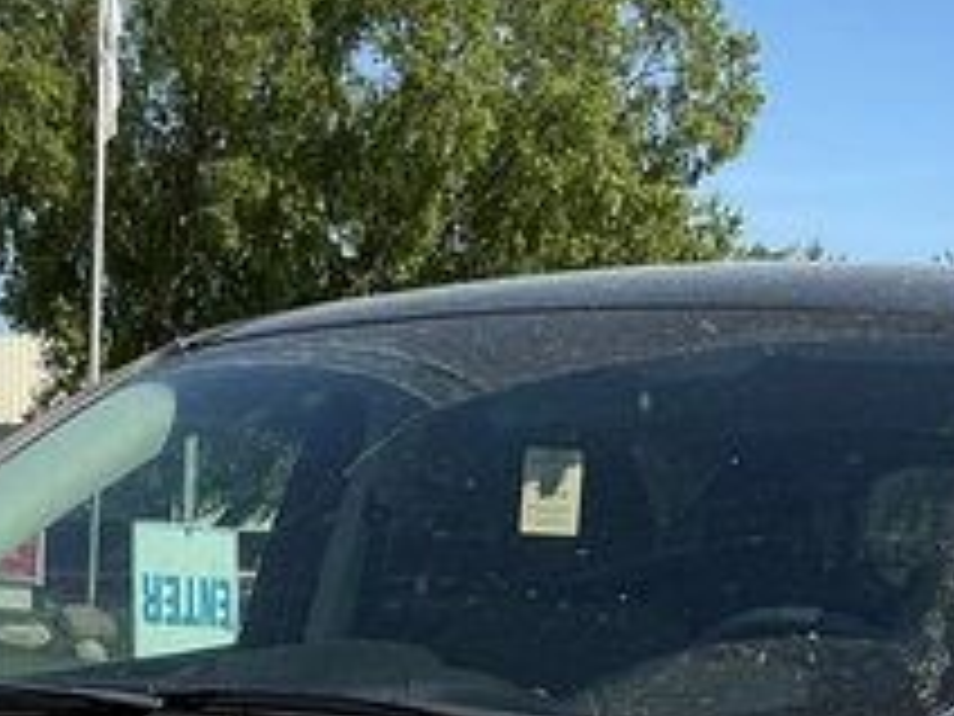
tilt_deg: -12.2
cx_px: 320
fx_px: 2728
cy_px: 1227
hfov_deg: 19.8
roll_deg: -2.0
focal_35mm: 99
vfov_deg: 13.6
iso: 25
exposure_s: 1/1342
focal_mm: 3
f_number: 1.8
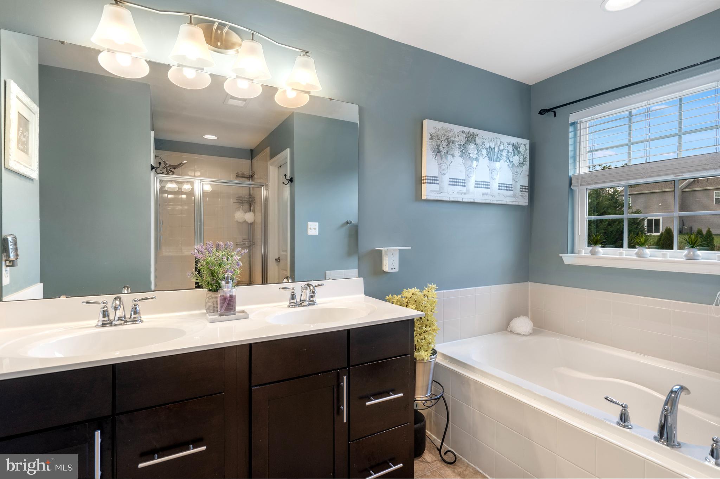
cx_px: 360
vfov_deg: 70.4
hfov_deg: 93.3
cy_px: 240
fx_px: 340
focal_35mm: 17
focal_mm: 17
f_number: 8
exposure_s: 1/4
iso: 640
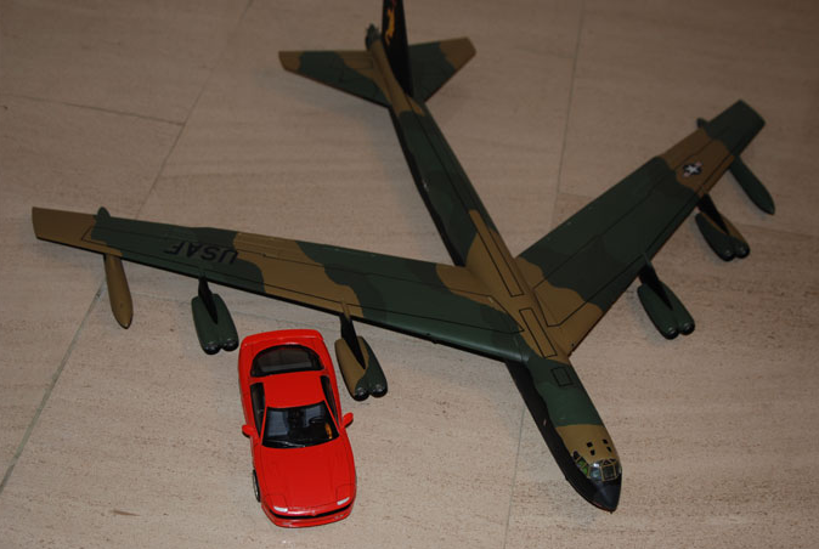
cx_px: 419
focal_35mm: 55
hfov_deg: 36.5
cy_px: 275
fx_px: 1242
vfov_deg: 24.9
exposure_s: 1/60
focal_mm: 35
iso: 200
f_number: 4
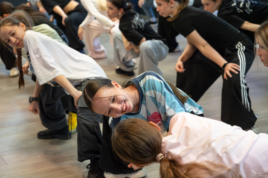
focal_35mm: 64
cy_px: 89
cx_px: 131
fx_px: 478
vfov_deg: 21.2
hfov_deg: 31.3
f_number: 2.8
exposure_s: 1/160
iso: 1600
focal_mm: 41.1
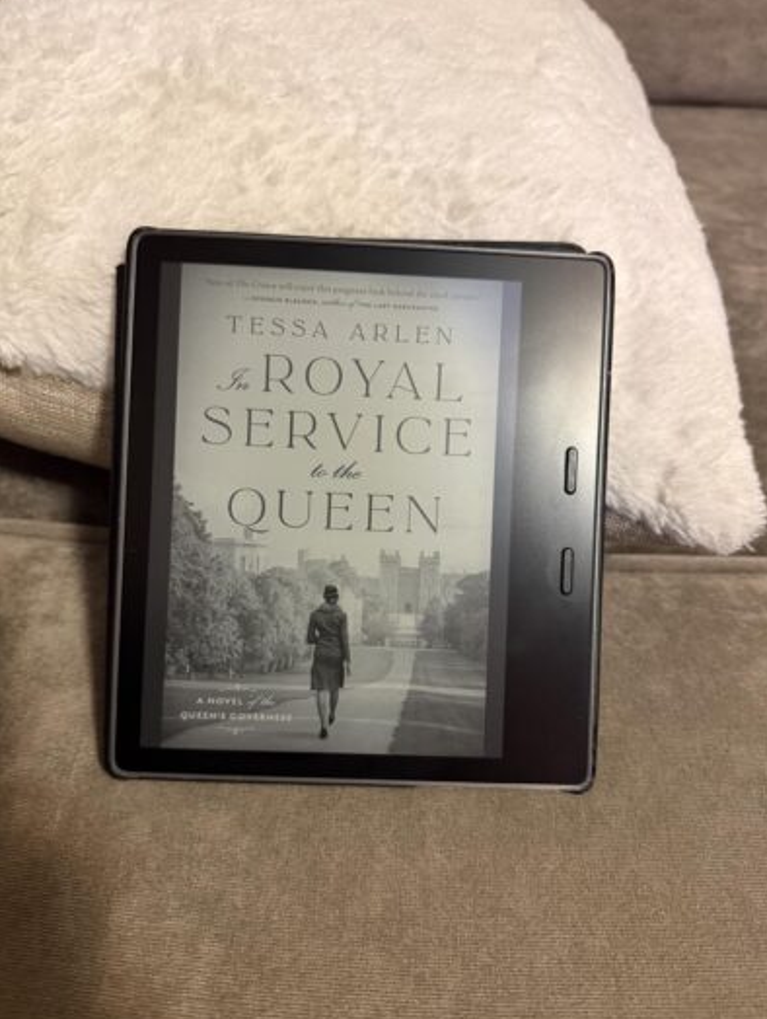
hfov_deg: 55.0
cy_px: 517
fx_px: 736
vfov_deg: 69.3
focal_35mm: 25
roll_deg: -2.1
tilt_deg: -43.7
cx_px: 395
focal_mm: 6.76
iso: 640
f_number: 1.78
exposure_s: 1/40
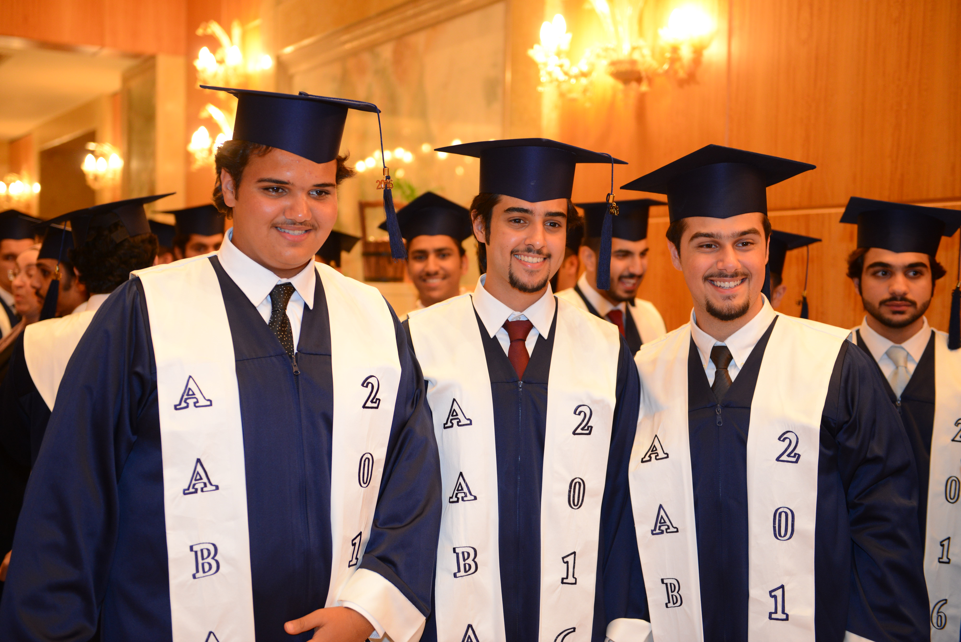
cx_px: 480
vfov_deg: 28.1
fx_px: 1282
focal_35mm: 48
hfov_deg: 41.1
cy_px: 321
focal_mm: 48
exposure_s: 1/100
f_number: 2.8
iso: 1000
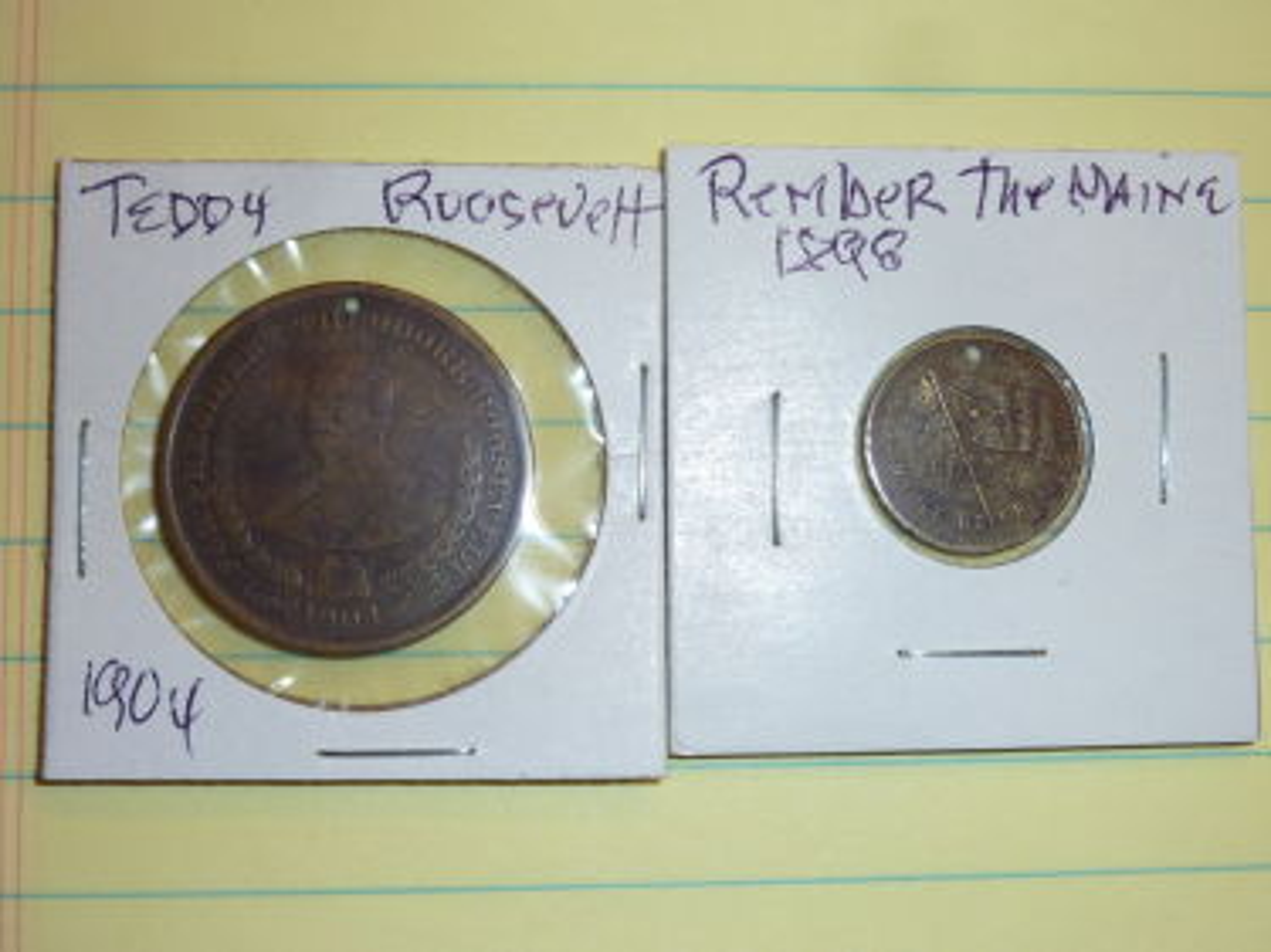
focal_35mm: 48
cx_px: 636
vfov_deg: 30.2
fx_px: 1762
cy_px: 476
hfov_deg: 39.7
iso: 100
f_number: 4
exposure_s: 1/30
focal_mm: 7.9
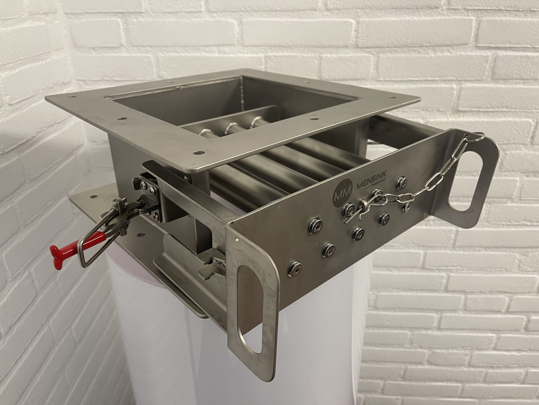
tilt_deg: -27.1
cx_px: 270
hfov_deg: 69.4
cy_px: 202
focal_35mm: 25
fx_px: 389
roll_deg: +0.8
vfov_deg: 54.9
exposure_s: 1/68
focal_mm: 5.1
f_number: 1.6
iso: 125
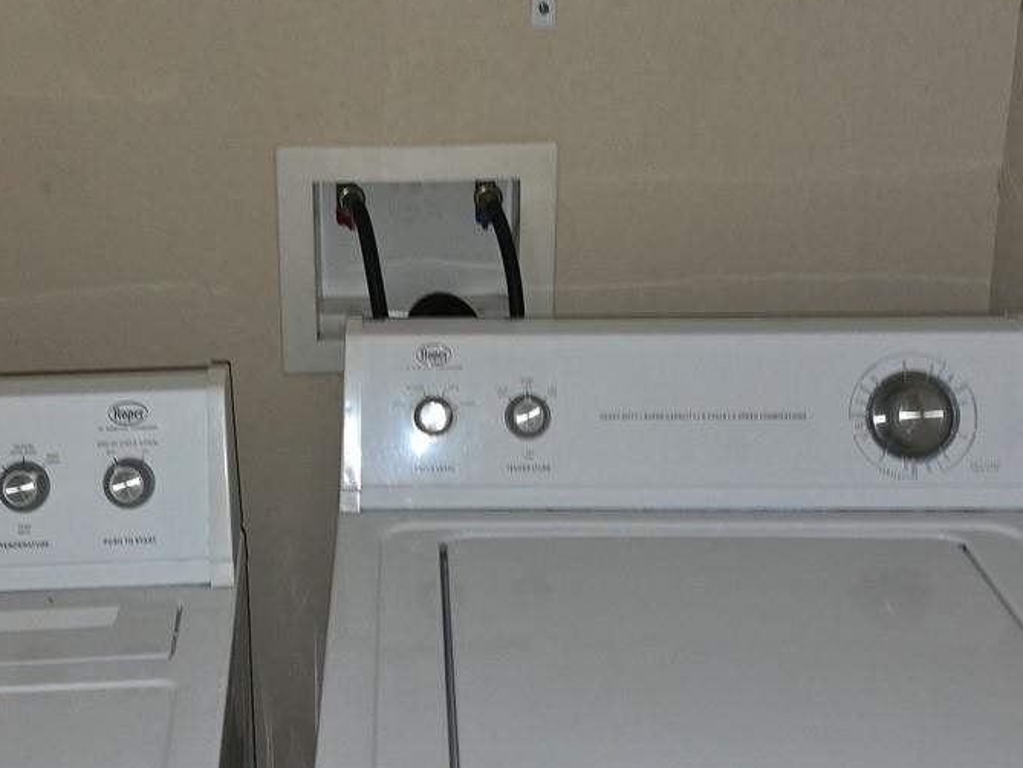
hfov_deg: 34.6
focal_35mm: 55
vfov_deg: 26.5
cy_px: 285
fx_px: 1626
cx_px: 338
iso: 100
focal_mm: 6.3
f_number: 1.7
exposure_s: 1/29.7
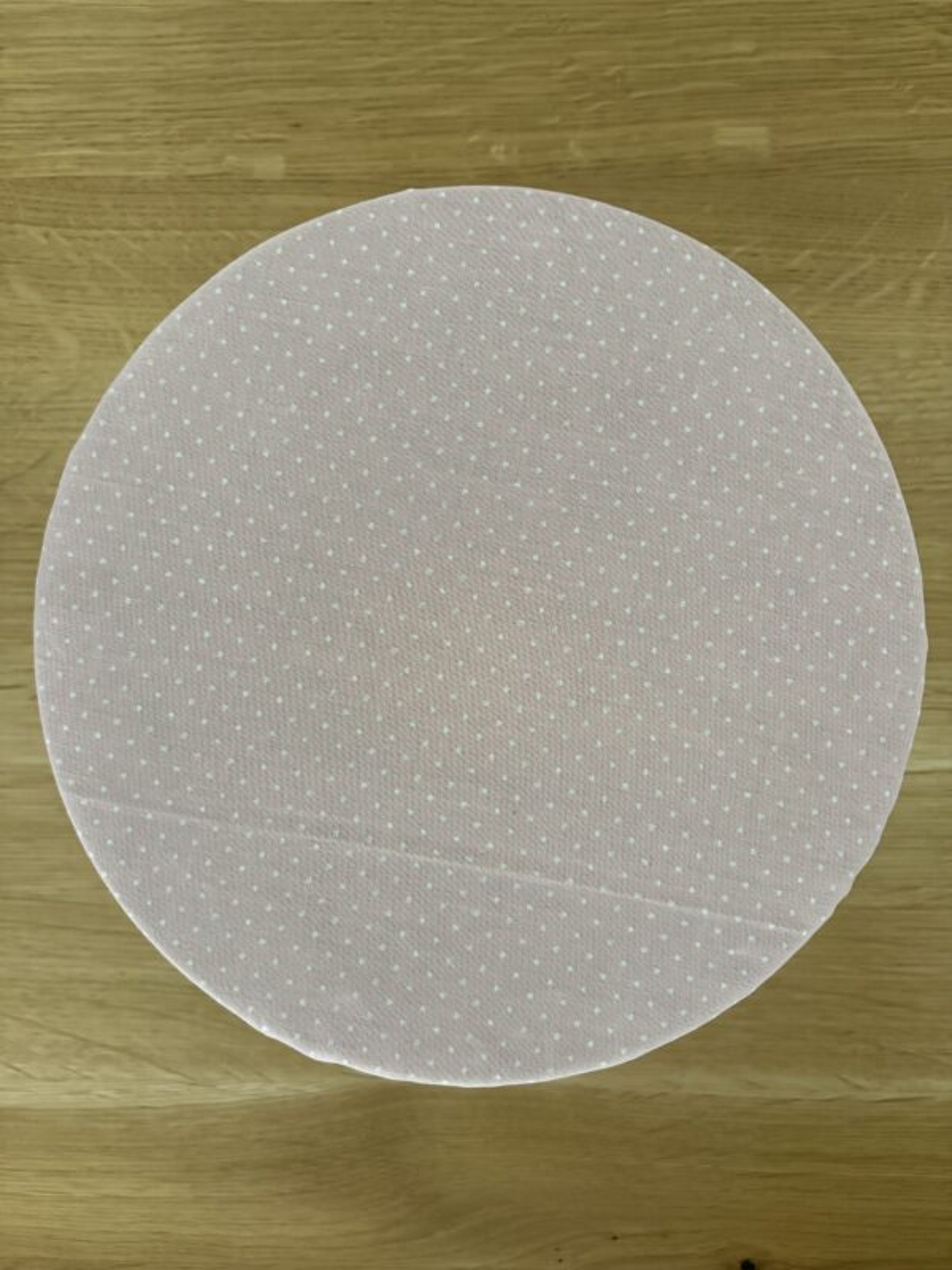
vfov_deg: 67.3
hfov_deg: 53.1
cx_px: 476
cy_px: 635
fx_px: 953
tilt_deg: -87.6
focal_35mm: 26
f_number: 1.6
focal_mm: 5.96
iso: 500
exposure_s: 1/59
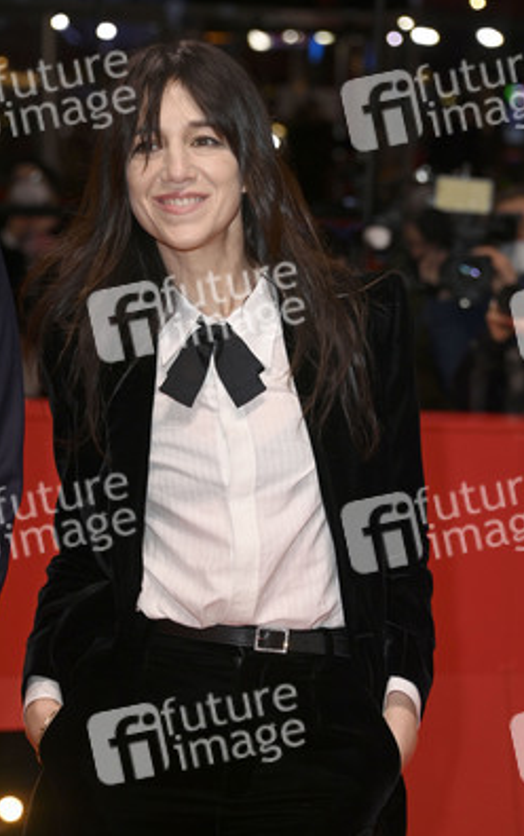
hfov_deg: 12.1
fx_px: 2464
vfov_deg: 19.3
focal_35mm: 108
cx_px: 258
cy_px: 418
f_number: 5.6
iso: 800
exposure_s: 1/160
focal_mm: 105
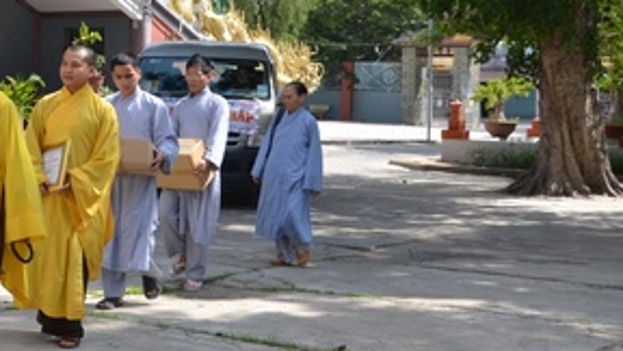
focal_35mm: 78
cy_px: 42
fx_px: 1289
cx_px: -17
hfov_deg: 25.7
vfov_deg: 15.3
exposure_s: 1/320
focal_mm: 22
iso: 250
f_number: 9
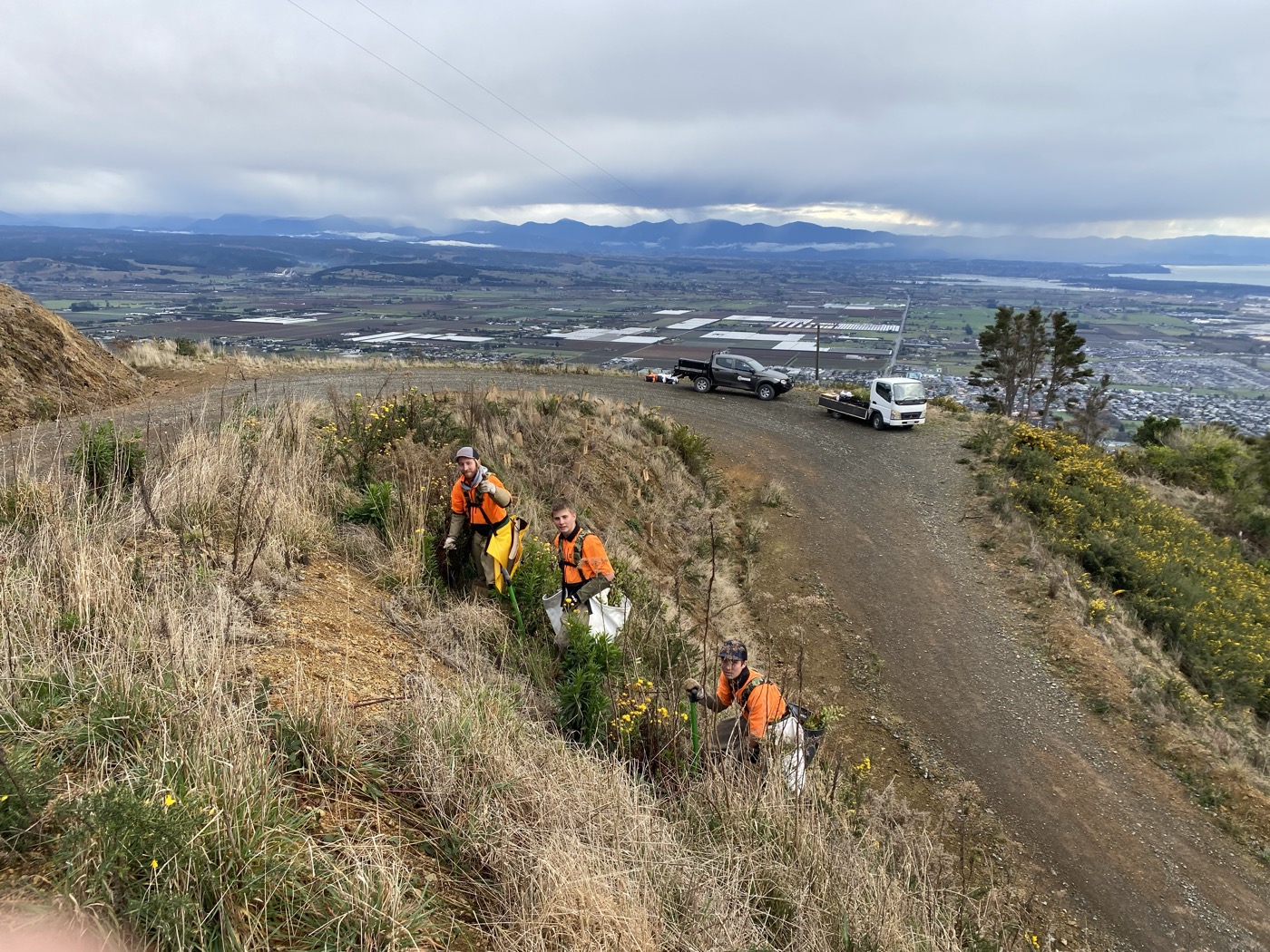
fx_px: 954
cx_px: 635
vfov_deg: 53.1
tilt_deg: -13.8
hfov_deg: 67.3
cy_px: 476
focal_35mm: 26
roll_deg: -0.8
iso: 32
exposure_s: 1/573
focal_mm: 4.25
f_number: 1.8
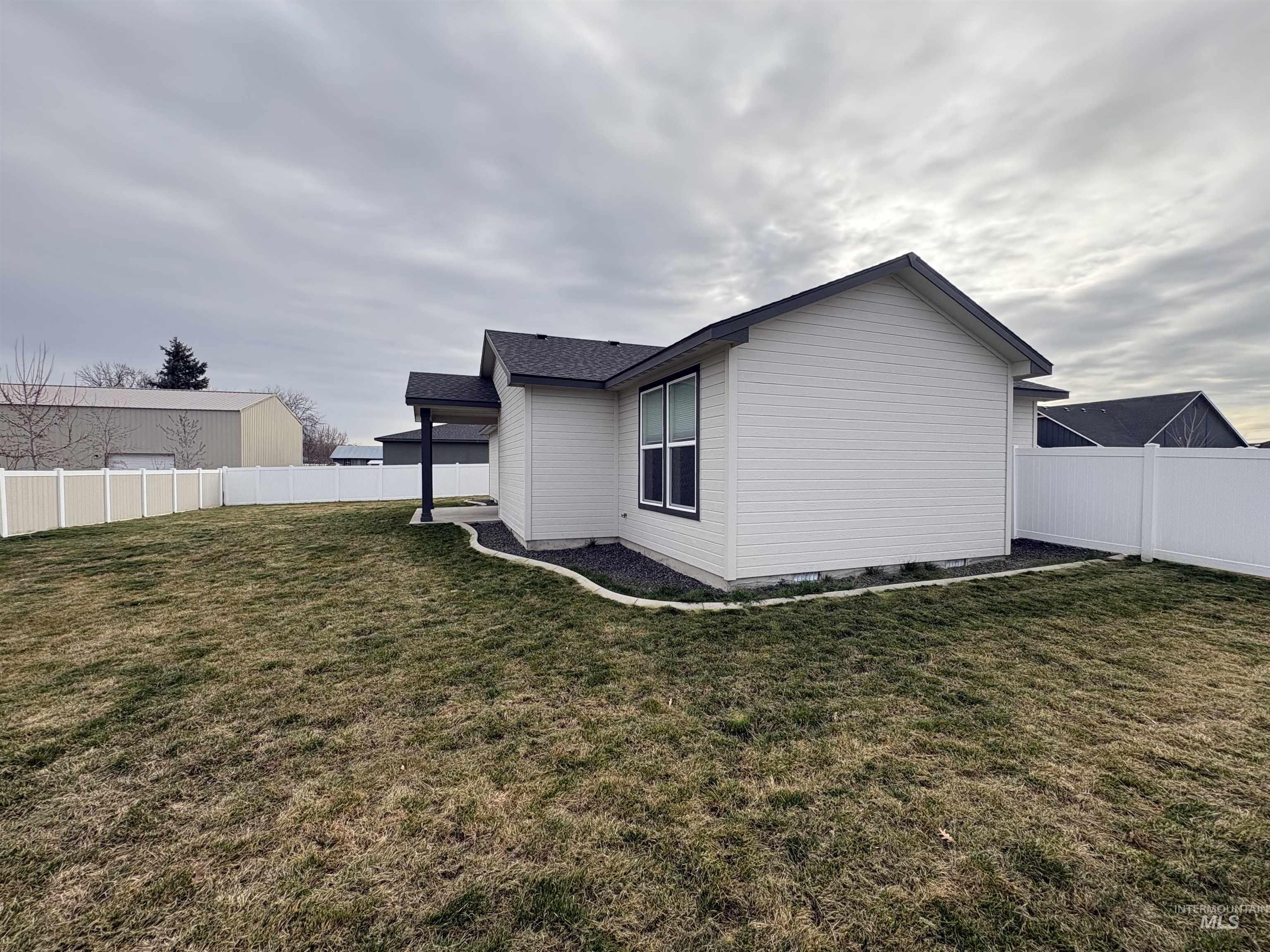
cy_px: 476
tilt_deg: +0.1
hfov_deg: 102.1
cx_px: 635
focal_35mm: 14
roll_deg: +0.8
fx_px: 514
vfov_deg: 85.7
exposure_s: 1/812
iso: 50
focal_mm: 2.22
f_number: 2.2
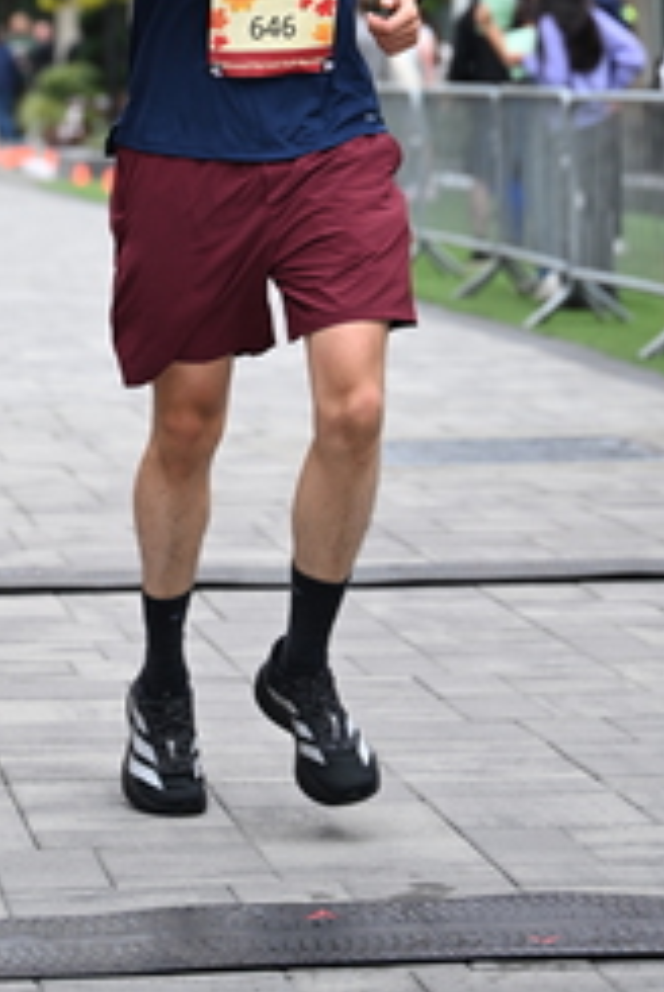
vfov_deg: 12.8
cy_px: -101
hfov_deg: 8.7
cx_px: 115
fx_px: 4331
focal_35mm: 157
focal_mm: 70
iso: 640
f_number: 2.8
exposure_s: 1/2000
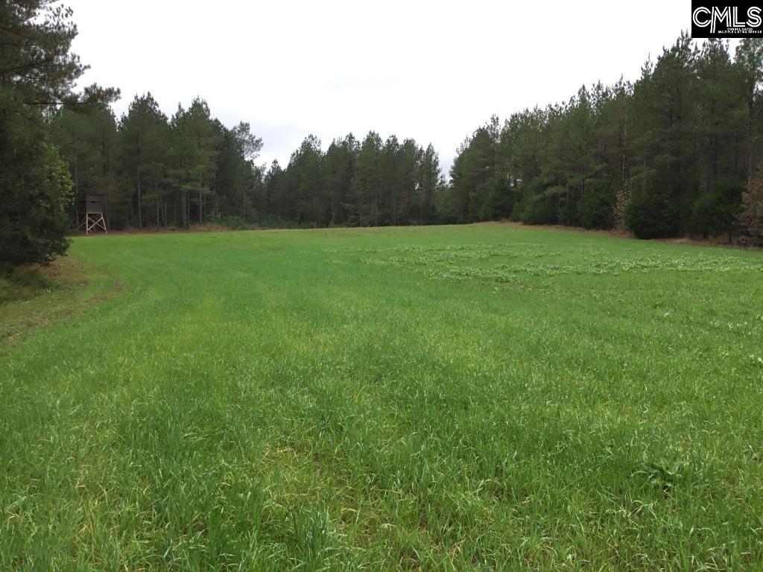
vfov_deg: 45.4
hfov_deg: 58.4
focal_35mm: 31
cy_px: 286
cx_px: 382
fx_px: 683
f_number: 2.4
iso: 25
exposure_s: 1/291
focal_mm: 3.3
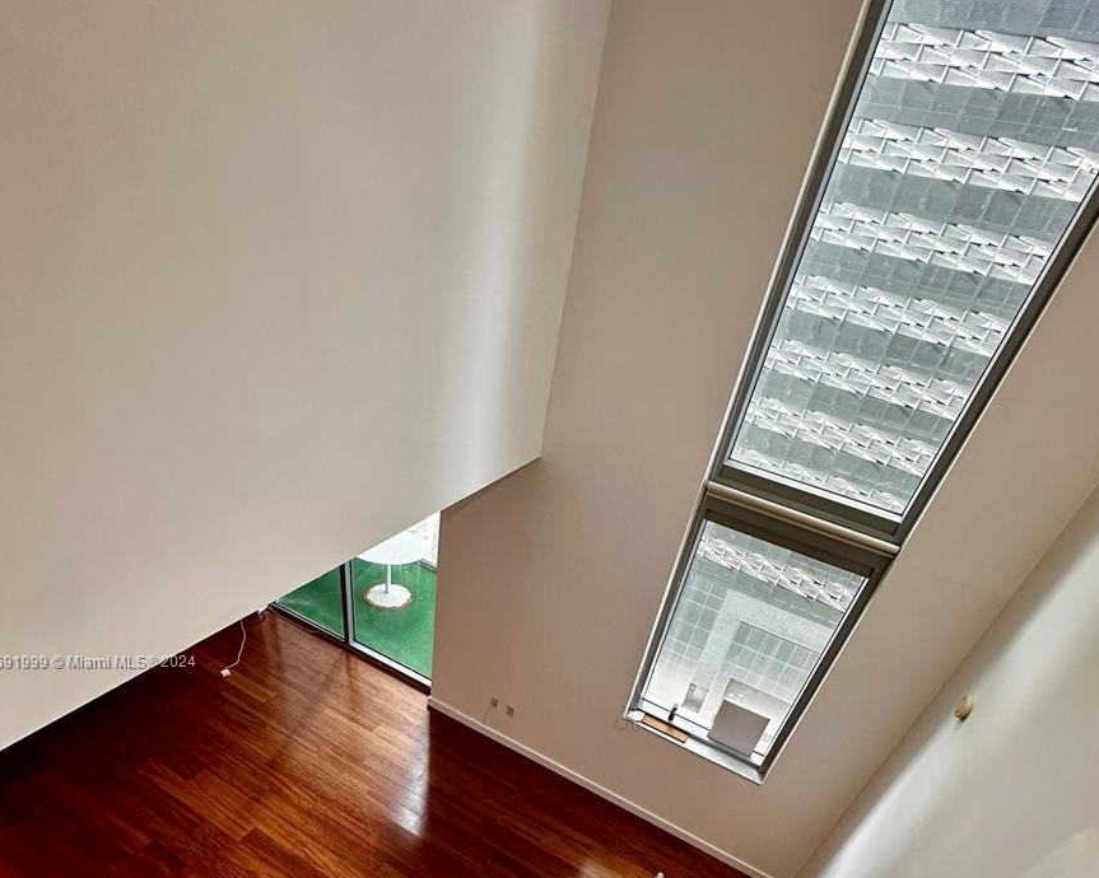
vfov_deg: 66.2
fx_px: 618
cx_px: 536
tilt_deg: -38.2
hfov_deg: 83.3
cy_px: 663
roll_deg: -12.2
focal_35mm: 19
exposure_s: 1/120
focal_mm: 2.22
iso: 200
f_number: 2.2
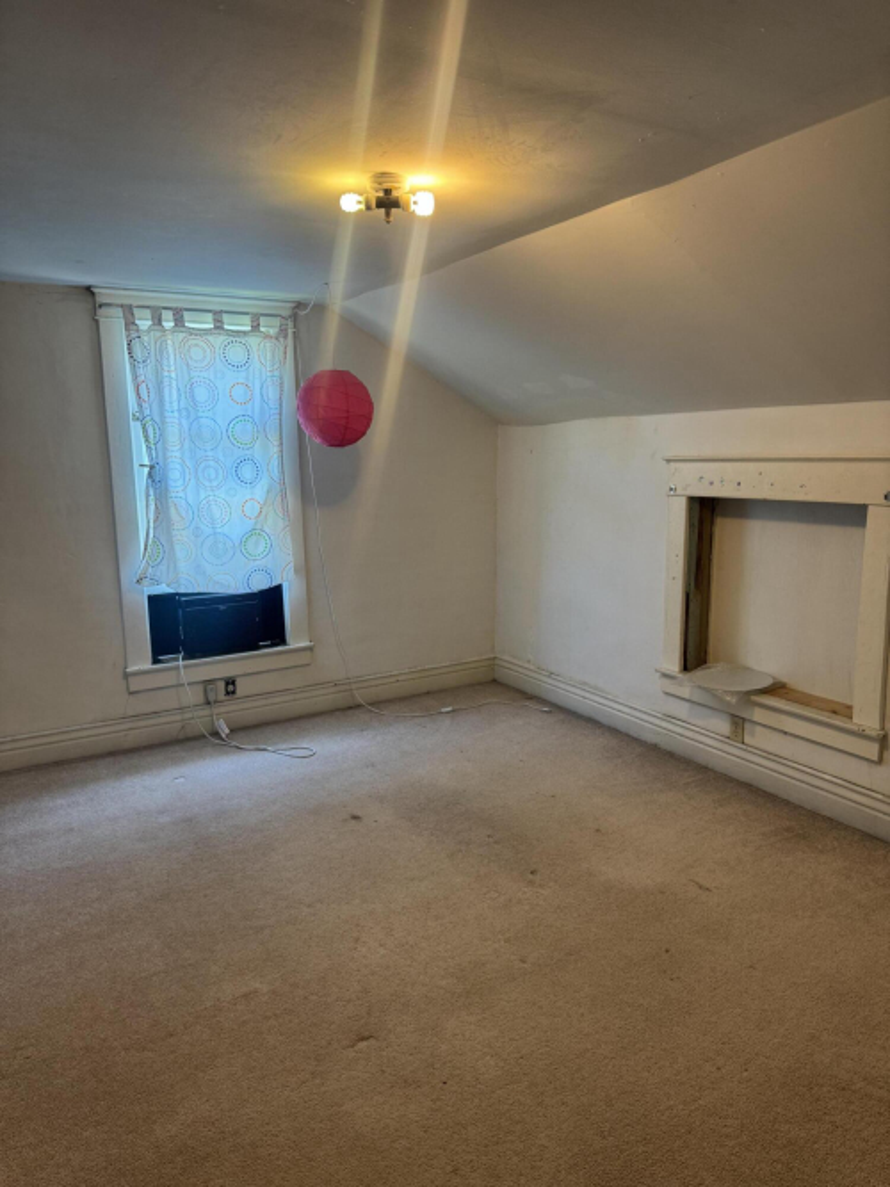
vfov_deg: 71.6
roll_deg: +0.4
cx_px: 445
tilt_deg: -11.3
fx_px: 823
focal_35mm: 24
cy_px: 594
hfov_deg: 56.8
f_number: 1.78
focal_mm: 6.76
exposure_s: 1/60
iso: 160
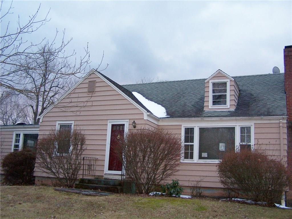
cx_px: 146
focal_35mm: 38
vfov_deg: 37.7
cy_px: 110
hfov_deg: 49.0
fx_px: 321
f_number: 2.8
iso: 140
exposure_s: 1/60
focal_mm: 6.3
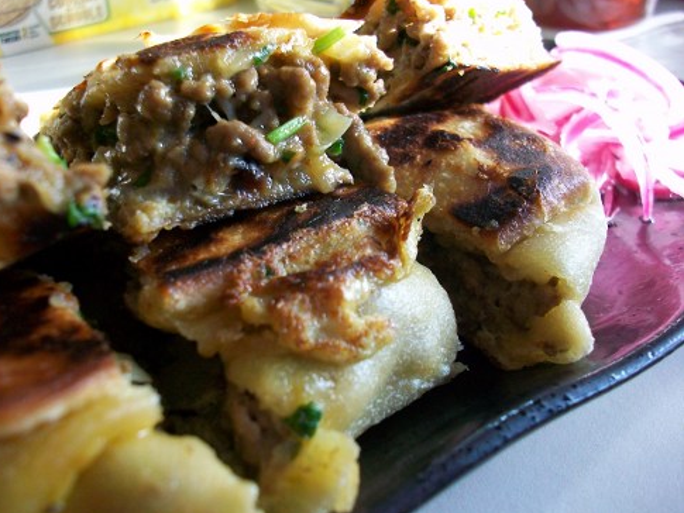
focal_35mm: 33
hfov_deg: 55.3
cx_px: 333
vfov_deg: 43.0
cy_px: 254
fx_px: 652
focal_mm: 5.7
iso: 160
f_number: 2.8
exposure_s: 1/50
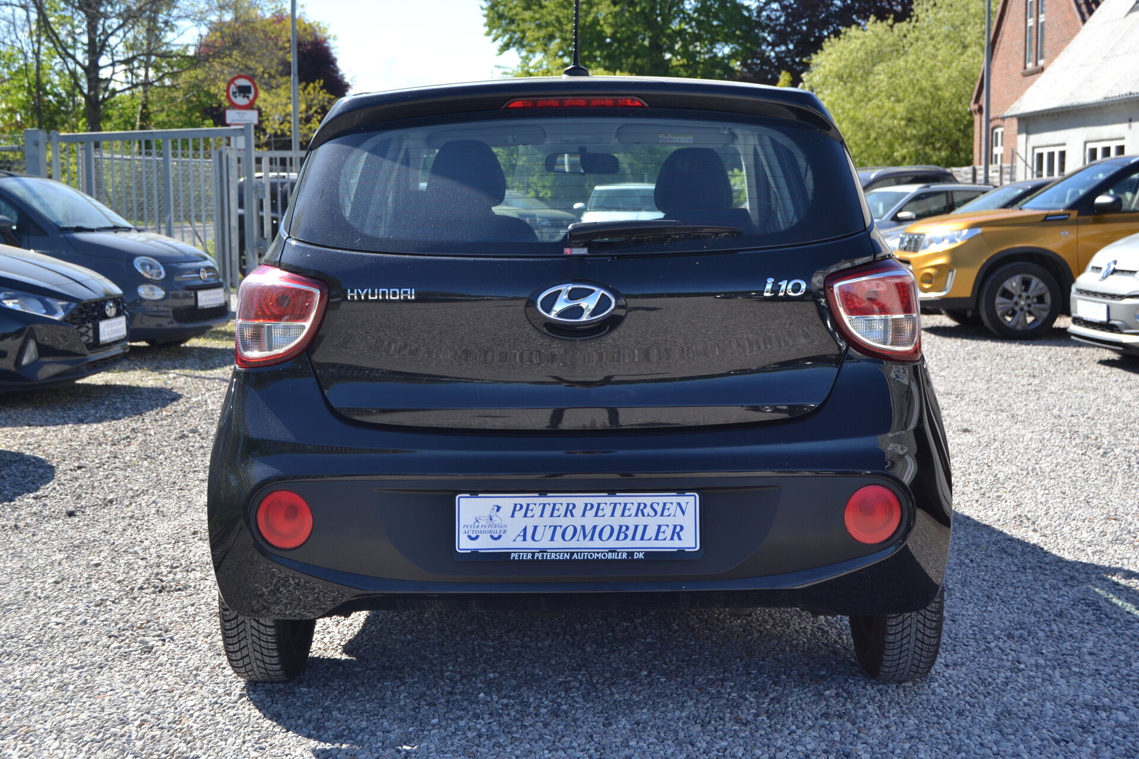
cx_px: 570
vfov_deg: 28.9
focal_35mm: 46
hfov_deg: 42.3
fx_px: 1471
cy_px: 380
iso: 100
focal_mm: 31
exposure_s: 1/200
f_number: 7.1
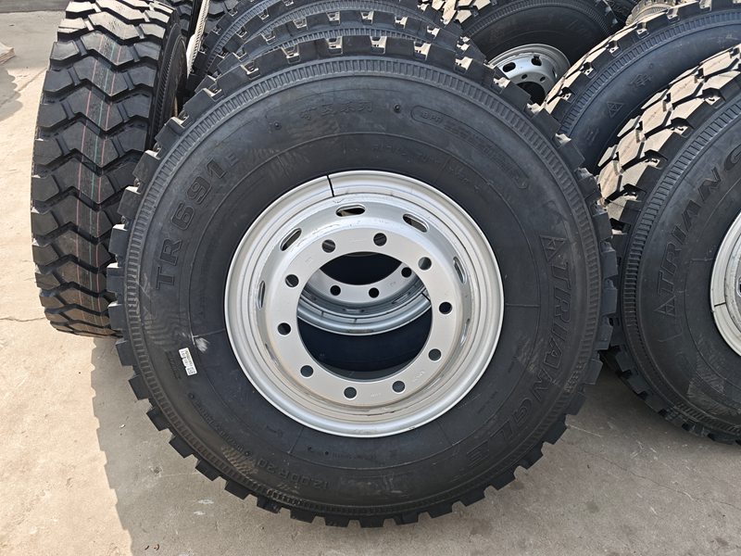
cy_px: 278
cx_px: 370
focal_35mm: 23
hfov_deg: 73.9
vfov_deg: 58.9
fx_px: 492
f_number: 1.62
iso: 50
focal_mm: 6.55
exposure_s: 1/982
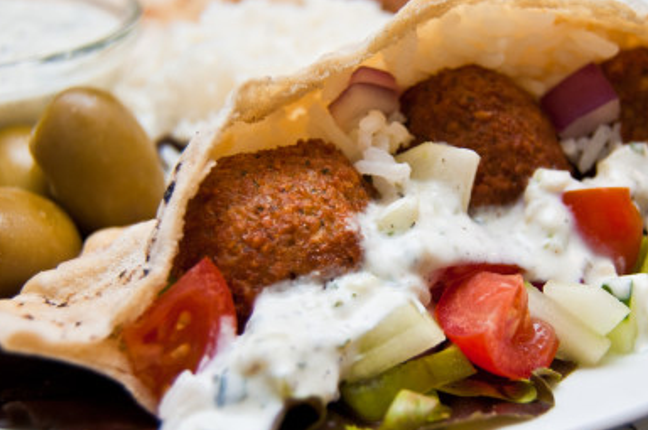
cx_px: 395
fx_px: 1115
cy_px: 231
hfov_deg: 32.3
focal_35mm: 62
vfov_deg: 21.8
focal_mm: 26
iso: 400
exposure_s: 1/60
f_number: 4.2
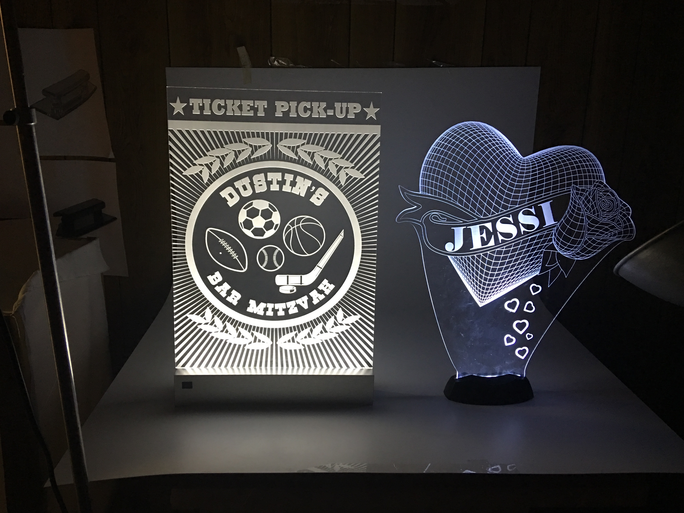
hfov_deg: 60.0
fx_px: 593
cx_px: 338
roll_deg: -0.7
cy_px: 253
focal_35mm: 30
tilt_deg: -13.9
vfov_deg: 46.8
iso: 100
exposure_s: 1/15
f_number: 2.2
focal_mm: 4.15
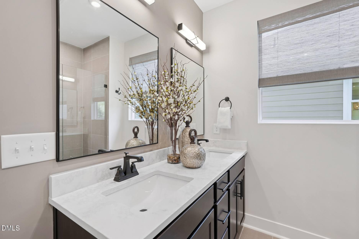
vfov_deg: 73.7
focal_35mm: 16
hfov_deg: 96.7
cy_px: 120
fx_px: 160
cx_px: 180
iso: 200
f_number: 9
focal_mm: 16
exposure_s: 1/13
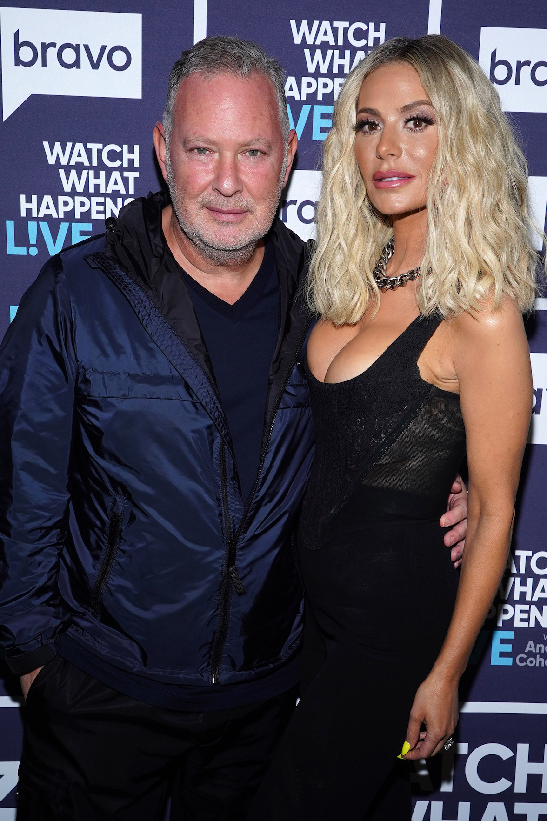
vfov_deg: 38.9
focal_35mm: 51
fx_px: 1163
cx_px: 265
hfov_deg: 26.5
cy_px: 434
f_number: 9
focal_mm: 45
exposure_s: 1/200
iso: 800
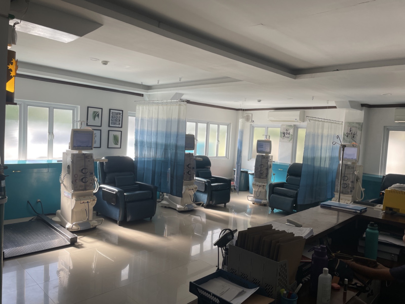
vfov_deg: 53.1
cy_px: 152
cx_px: 202
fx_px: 304
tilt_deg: -4.7
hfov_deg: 67.3
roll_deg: -3.2
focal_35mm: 26
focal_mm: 4.2
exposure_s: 1/262
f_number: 1.6
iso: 32
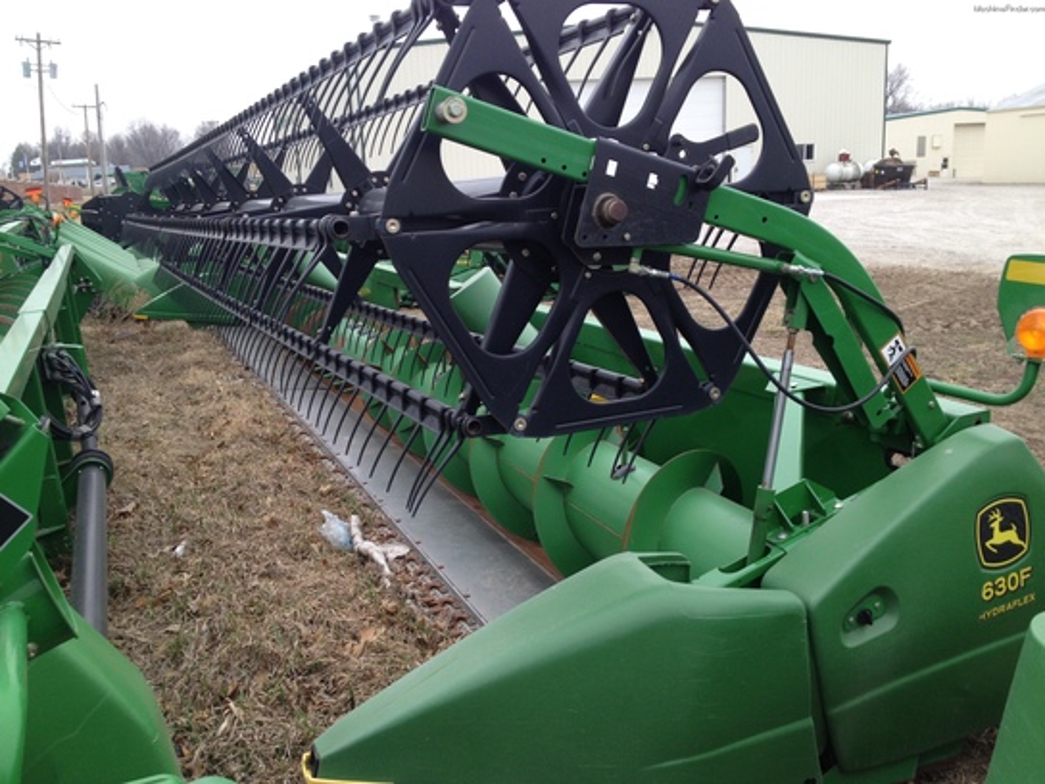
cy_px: 392
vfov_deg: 40.7
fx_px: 1057
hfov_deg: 52.6
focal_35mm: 35
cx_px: 522
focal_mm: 4.28
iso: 50
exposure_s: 1/158
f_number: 2.4
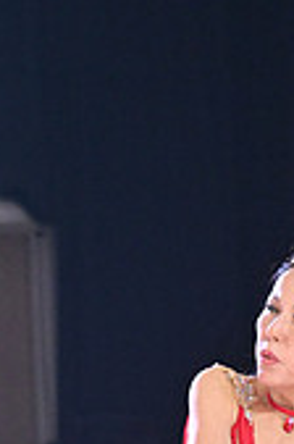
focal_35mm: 413
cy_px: 694
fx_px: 5080
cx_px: 256
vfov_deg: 5.0
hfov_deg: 3.3
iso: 4000
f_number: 10
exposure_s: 1/400
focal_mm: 120
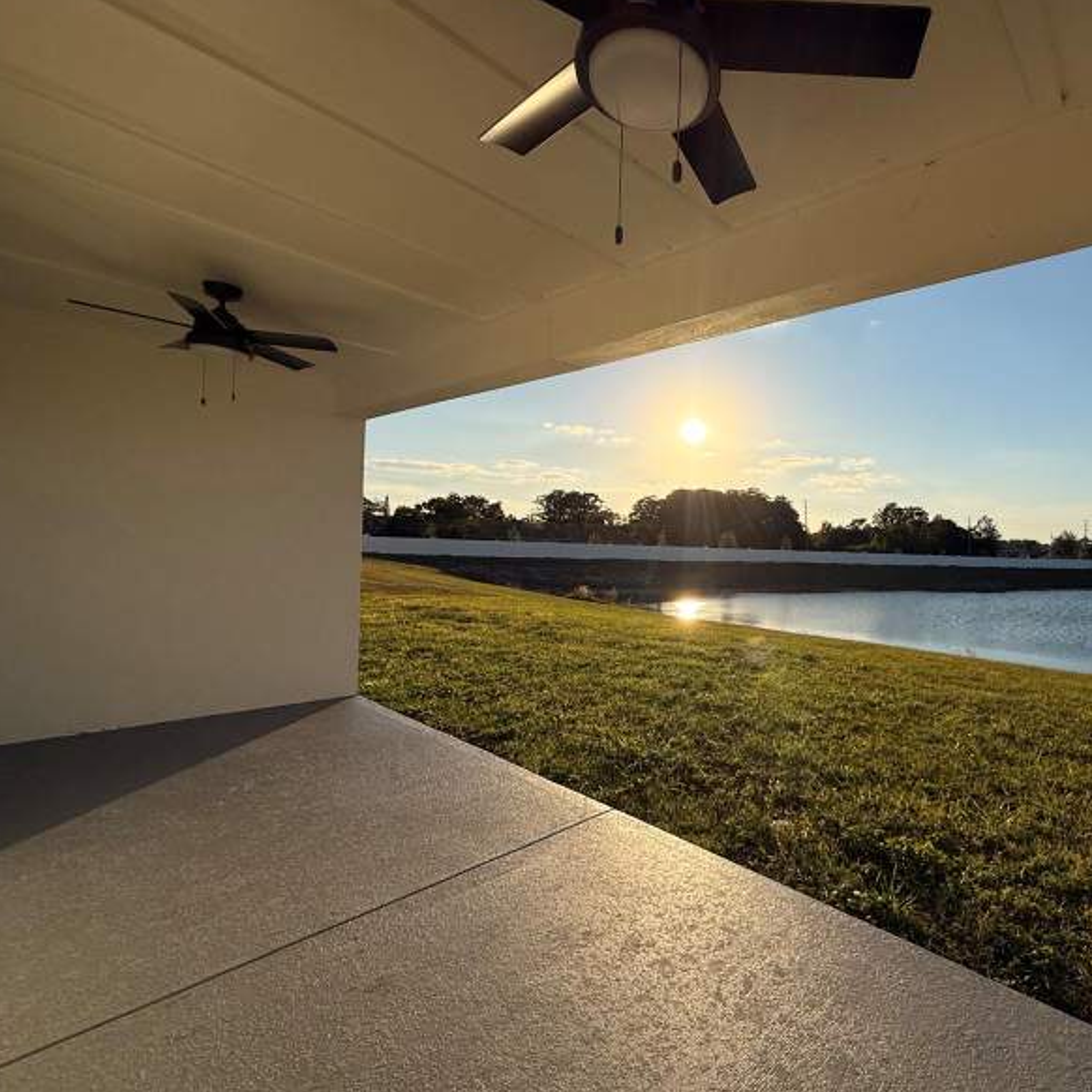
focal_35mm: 17
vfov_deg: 84.0
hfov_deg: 80.9
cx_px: 736
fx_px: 607
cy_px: 546
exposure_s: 1/6173
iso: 40
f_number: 2.2
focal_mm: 2.22
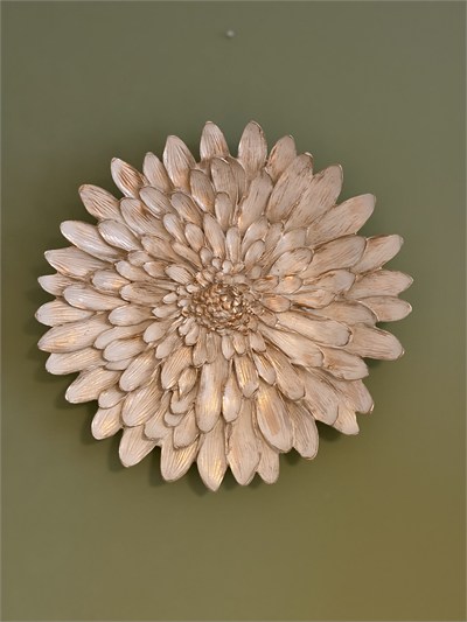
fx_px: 935
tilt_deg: +4.8
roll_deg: +0.5
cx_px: 234
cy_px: 311
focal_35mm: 52
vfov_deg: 36.8
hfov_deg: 28.0
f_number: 1.6
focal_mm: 5.96
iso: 400
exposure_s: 1/25
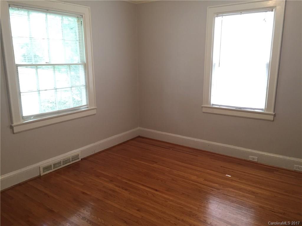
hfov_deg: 61.7
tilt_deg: -14.5
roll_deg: -0.1
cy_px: 113
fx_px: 253
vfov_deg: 48.2
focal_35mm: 29
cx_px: 151
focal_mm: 4.15
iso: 125
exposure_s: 1/30
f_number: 2.2
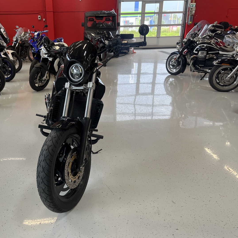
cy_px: 120
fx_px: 241
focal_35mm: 31
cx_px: 81
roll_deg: +1.9
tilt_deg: -19.8
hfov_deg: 51.6
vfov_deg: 52.5
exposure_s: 1/100
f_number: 1.6
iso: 40
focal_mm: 5.1
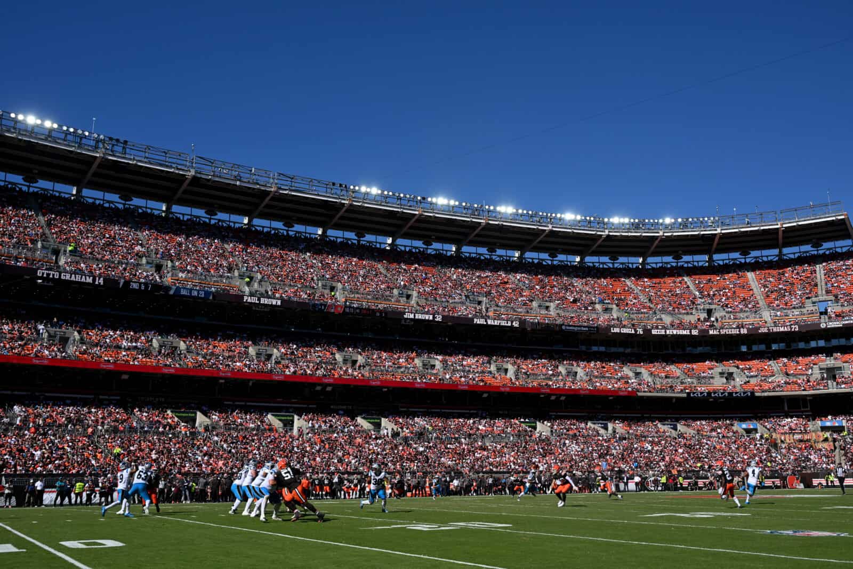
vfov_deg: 41.1
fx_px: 758
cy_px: 284
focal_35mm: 32
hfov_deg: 58.7
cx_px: 426
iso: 400
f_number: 8
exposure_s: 1/2000
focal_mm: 32
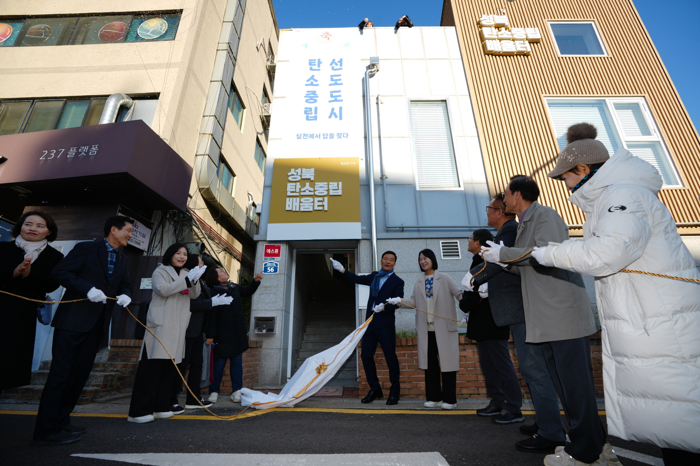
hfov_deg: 96.8
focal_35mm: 16
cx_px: 350
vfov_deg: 73.7
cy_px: 233
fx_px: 311
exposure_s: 1/160
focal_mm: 16
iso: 80
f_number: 6.3
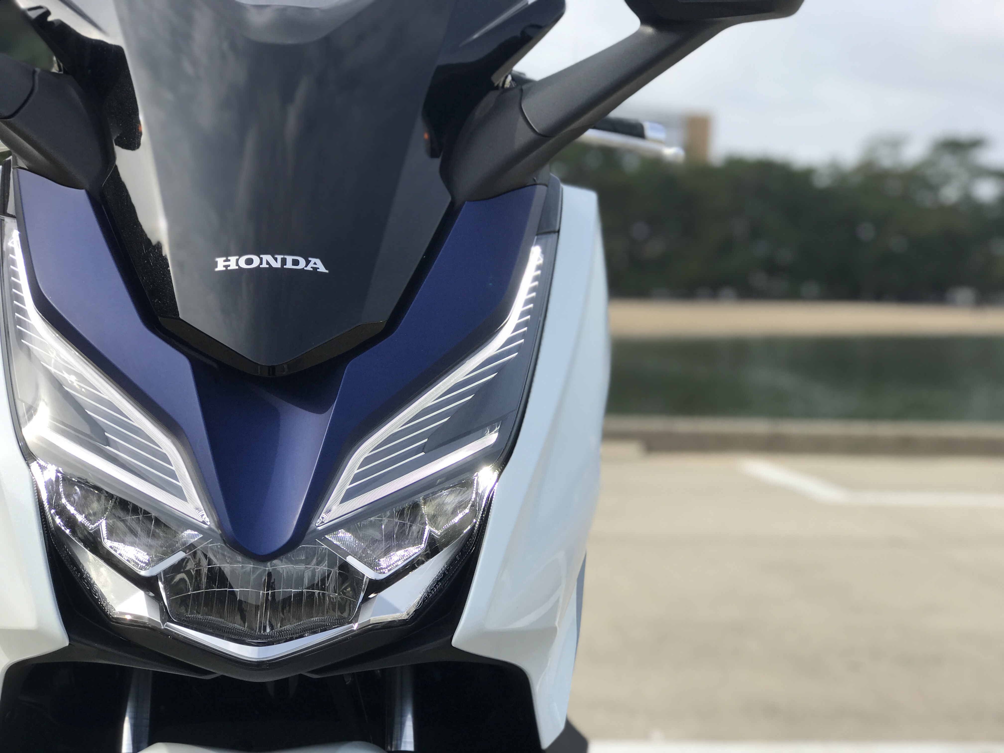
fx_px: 1653
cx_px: 502
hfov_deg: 33.8
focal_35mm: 57
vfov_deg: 25.7
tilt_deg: -2.3
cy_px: 376
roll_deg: -0.2
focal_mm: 6.6
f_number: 2.8
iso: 20
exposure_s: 1/567
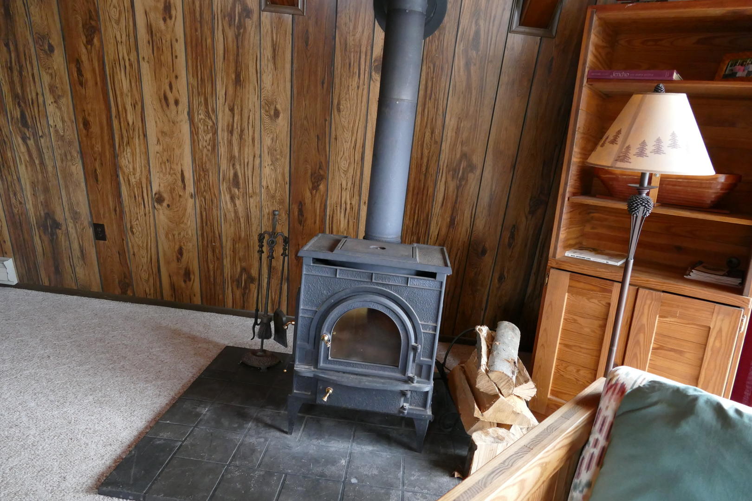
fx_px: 522
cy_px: 250
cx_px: 376
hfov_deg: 71.5
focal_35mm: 25
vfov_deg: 51.3
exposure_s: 1/50
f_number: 2.8
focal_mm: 9.12
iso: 1600
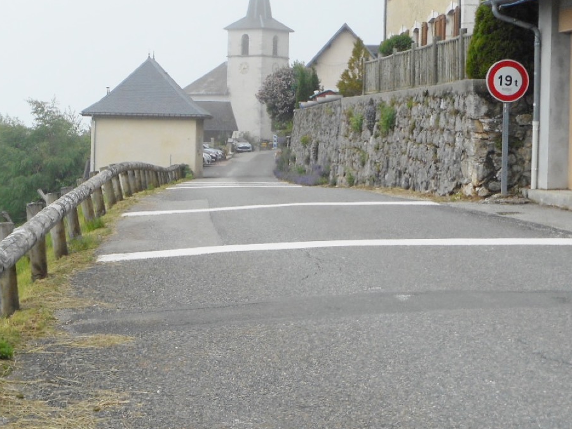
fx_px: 1289
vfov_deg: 18.8
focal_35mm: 78
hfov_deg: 24.9
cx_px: 209
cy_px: 142
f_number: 4.5
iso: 80
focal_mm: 6.9
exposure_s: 1/400
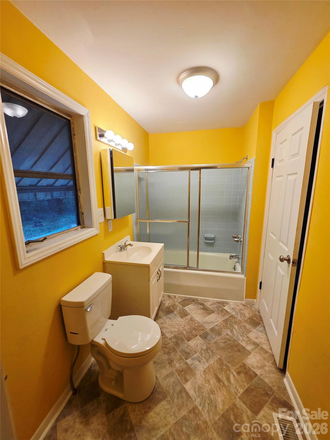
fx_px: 165
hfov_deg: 89.9
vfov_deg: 106.2
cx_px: 165
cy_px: 220
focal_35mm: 13
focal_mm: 2.2
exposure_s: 1/120
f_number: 1.9
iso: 100
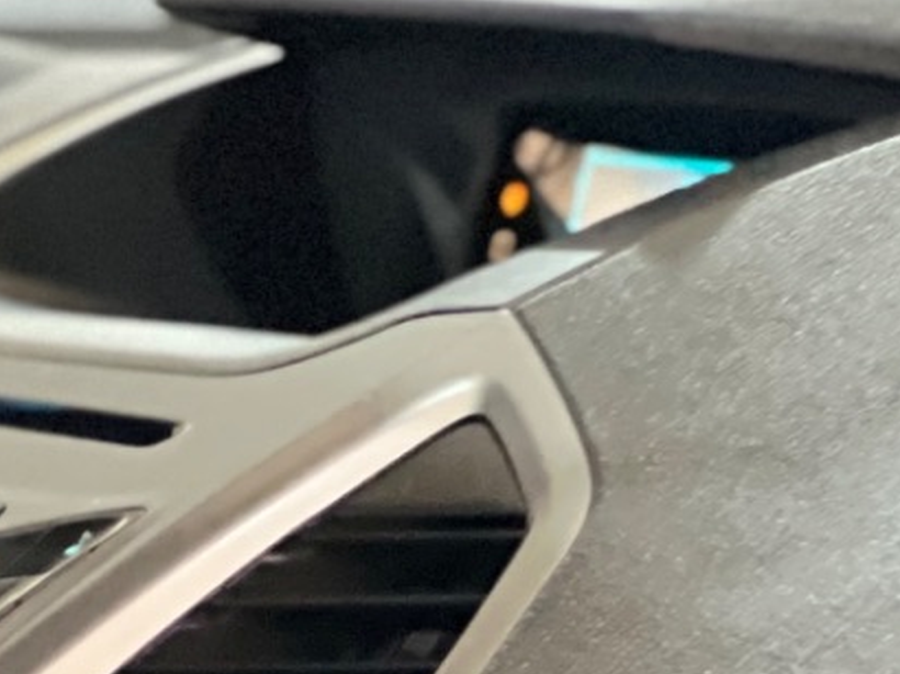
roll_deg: +1.5
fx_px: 9380
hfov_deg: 5.4
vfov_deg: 4.1
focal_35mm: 361
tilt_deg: -9.4
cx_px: -652
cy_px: 1157
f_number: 2.8
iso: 1000
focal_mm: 9
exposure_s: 1/15
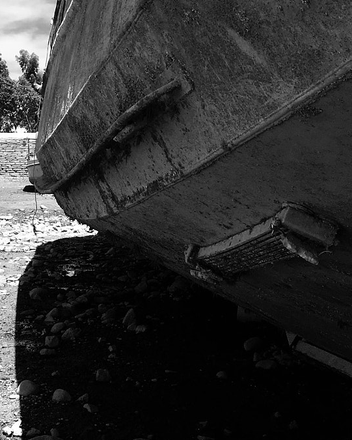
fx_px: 872
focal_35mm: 67
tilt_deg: +5.0
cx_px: 18
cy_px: 68
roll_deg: -2.7
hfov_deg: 22.1
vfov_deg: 27.5
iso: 25
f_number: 2.2
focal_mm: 4.15
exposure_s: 1/1748
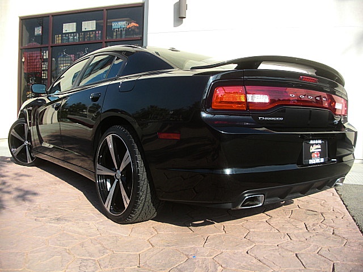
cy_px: 136
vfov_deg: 39.7
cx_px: 182
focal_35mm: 36
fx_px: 378
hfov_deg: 51.4
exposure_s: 1/400
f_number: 2.8
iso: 50
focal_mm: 6.3
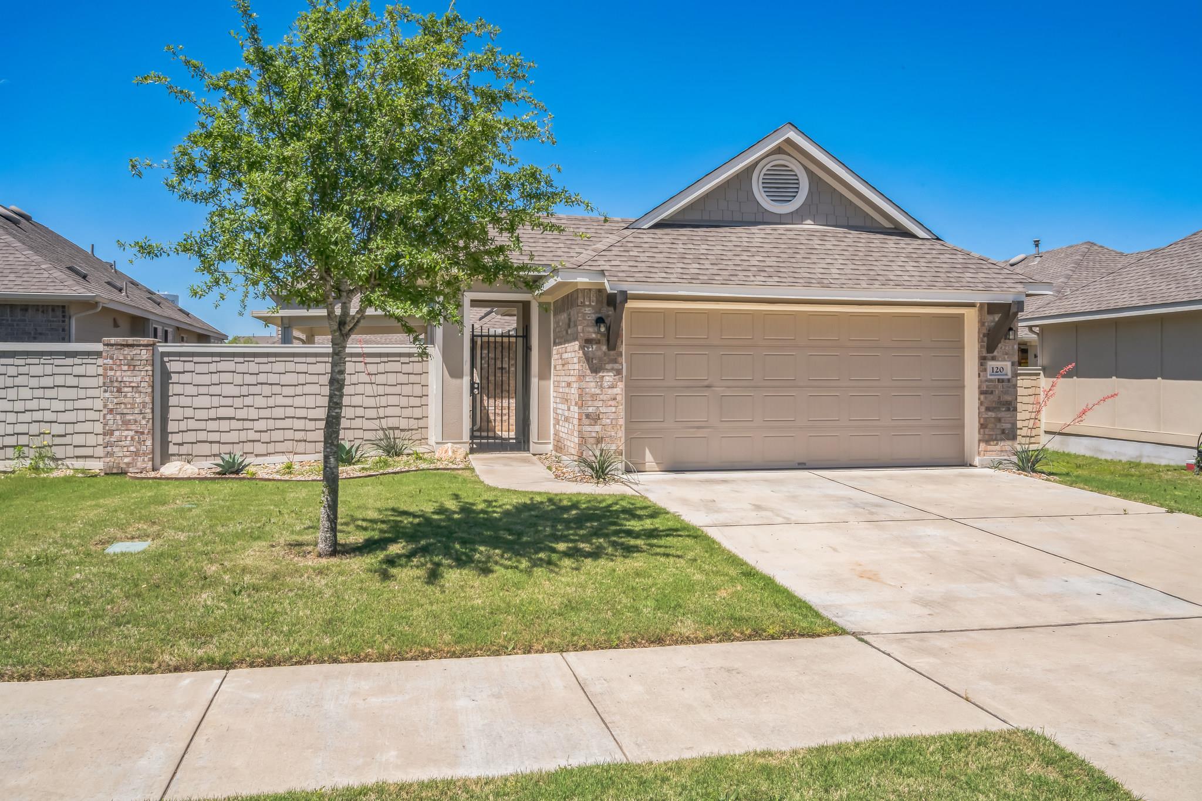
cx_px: 601
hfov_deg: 67.4
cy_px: 400
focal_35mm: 27
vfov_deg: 47.9
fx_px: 901
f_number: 22
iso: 200
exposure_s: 1/100
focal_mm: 27
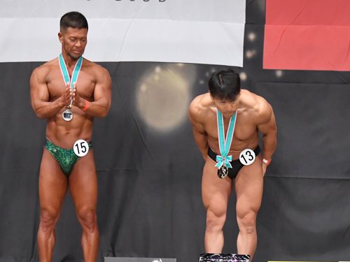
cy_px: 153
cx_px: 215
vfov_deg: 4.9
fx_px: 3043
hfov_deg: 6.6
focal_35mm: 301
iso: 6400
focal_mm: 135
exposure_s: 1/400
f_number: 5.6
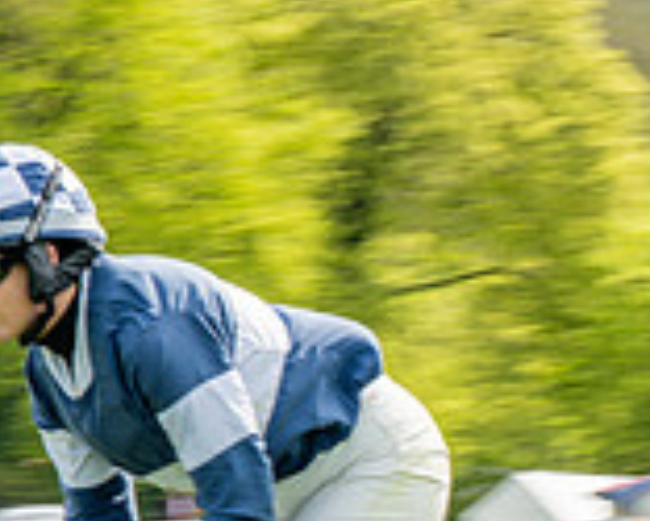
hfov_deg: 5.3
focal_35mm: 362
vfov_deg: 4.3
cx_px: 238
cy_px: 840
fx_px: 6968
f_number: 9
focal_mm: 70
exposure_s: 1/160
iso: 100
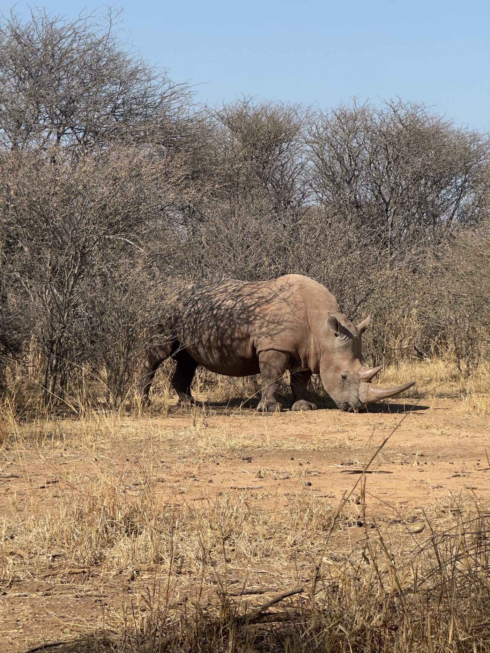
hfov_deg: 12.3
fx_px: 2265
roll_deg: -0.8
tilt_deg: -1.7
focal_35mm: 120
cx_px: 245
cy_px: 326
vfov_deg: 16.4
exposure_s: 1/1481
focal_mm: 15.66
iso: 50
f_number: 2.8
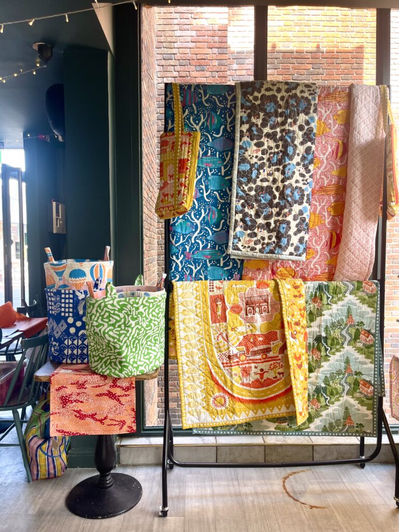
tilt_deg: -4.2
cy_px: 266
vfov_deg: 67.3
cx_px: 200
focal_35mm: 26
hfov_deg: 53.1
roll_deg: +0.6
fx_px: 400
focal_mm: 5.1
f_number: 1.6
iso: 80
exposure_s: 1/100
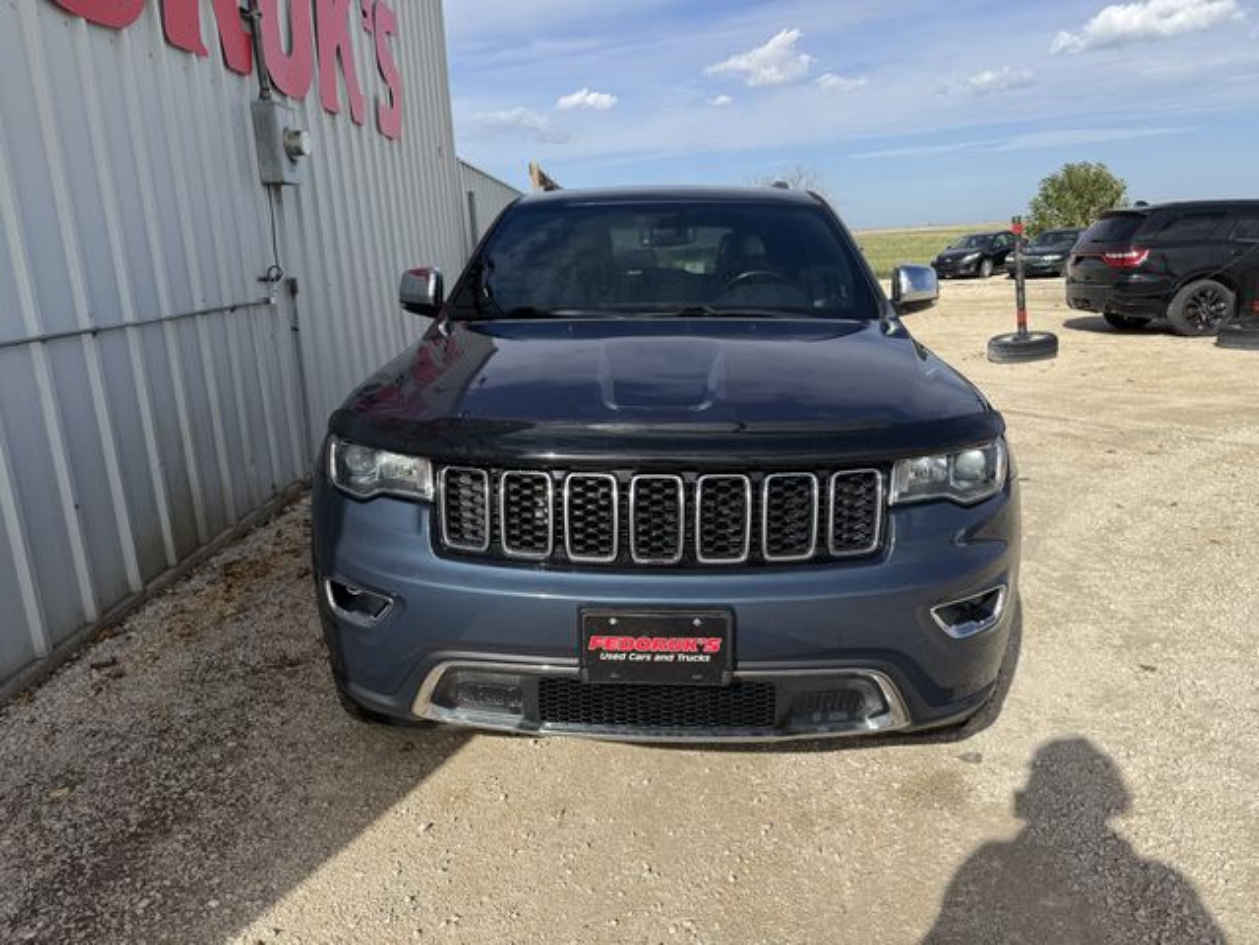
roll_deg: +3.4
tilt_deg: -14.7
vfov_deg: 56.8
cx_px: 630
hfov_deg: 71.6
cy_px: 472
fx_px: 873
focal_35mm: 24
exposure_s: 1/5714
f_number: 1.78
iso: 80
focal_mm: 6.76
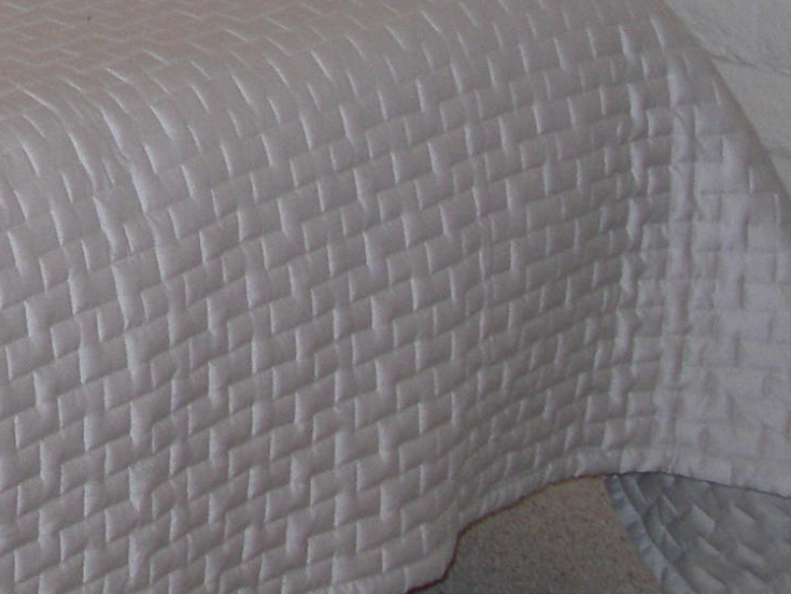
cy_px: -572
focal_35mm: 151
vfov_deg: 9.3
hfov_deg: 12.5
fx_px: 3452
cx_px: -379
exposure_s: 1/40
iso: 200
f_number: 2.8
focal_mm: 7.8
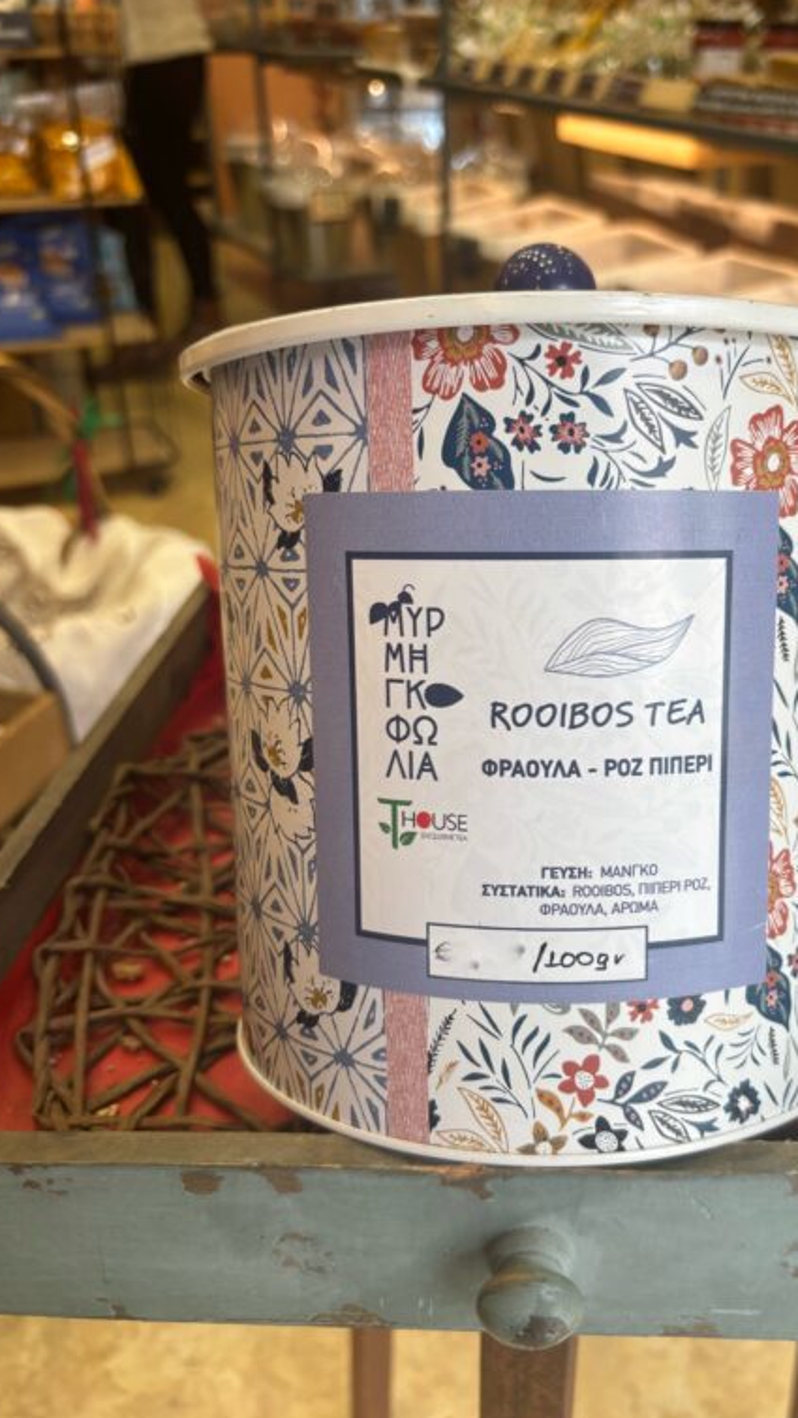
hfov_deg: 38.5
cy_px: 740
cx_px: 535
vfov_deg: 64.3
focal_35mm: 30
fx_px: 1128
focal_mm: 5.96
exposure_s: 1/121
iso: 80
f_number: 1.6
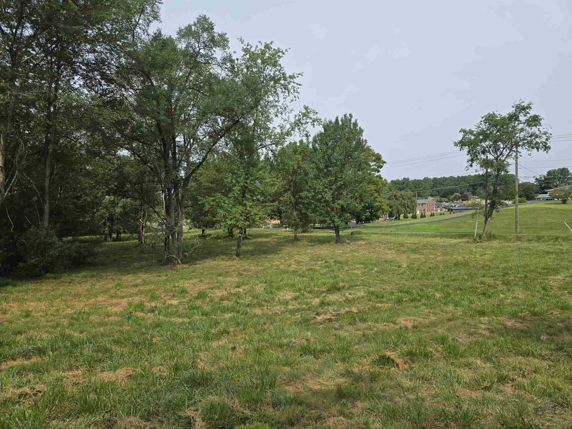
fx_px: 380
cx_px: 286
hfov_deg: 73.9
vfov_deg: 58.9
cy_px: 214
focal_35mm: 23
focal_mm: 6.3
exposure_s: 1/654
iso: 12
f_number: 1.7
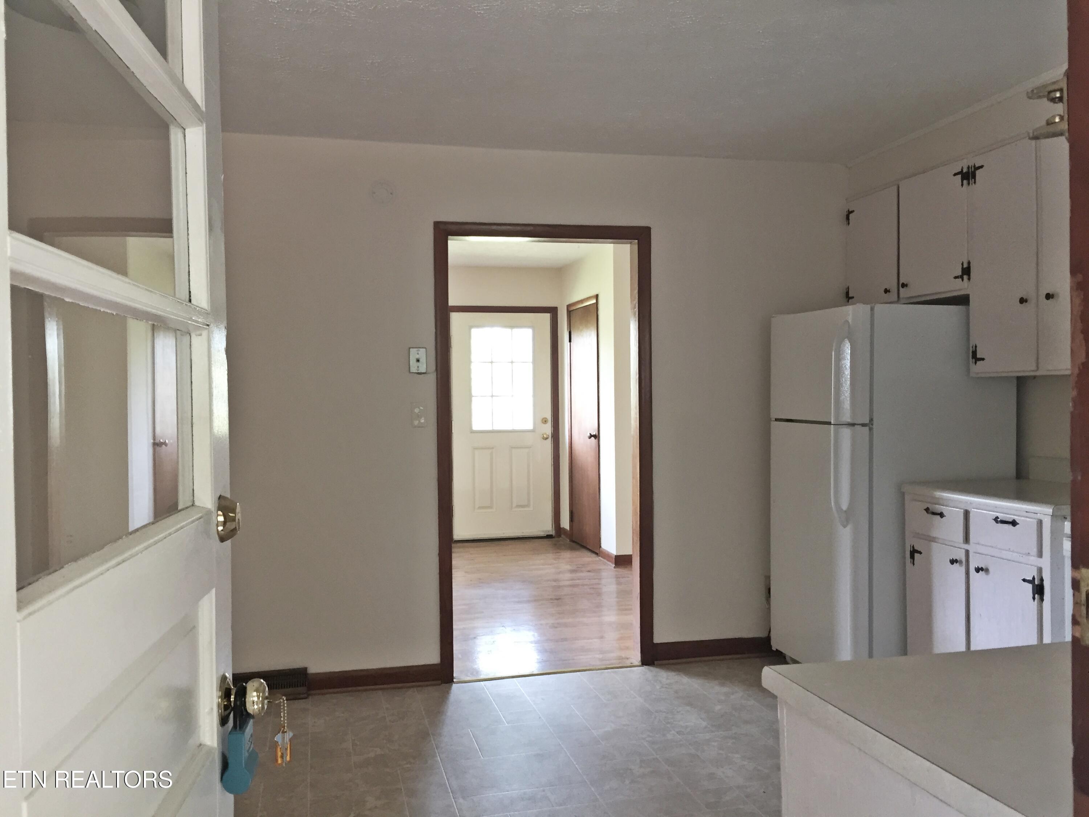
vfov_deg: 48.2
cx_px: 544
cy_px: 408
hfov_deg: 61.7
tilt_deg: +0.0
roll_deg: +0.1
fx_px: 912
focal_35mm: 29
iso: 100
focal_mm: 4.15
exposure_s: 1/30
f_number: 2.2
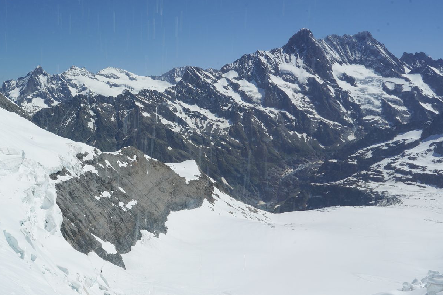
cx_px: 81
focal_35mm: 40
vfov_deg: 33.4
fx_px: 492
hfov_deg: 45.7
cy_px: 168
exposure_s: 1/100
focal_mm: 24
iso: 100
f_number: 22
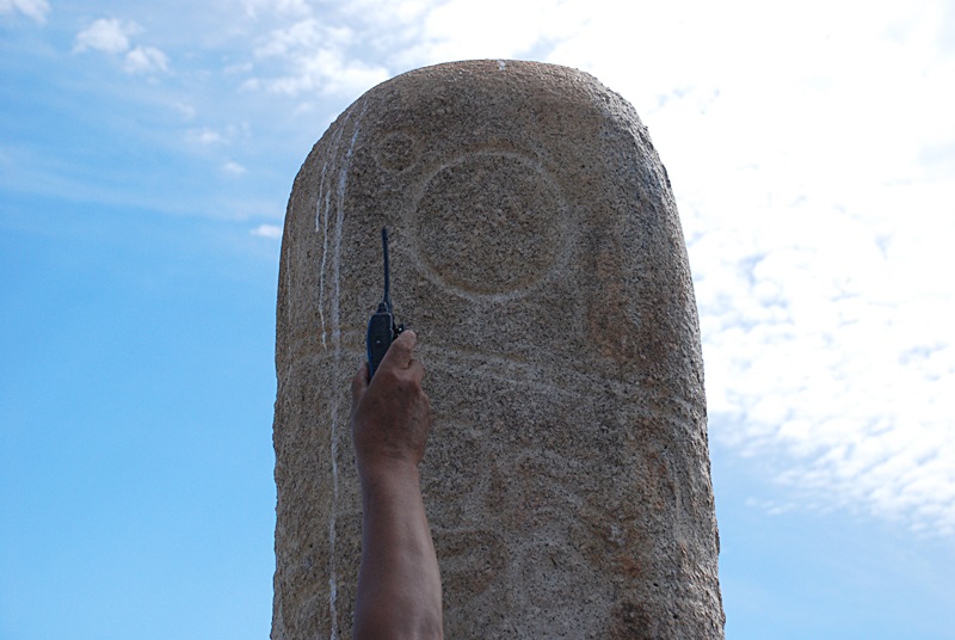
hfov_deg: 27.0
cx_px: 478
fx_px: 1992
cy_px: 320
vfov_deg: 18.2
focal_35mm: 75
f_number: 5.6
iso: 400
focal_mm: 50
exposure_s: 1/1600
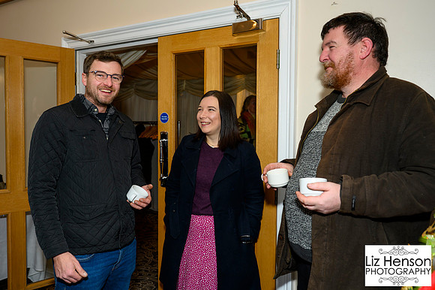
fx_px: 345
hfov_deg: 64.5
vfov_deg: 45.5
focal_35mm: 29
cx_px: 209
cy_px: 139
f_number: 4
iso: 1250
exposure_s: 1/160
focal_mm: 27.5
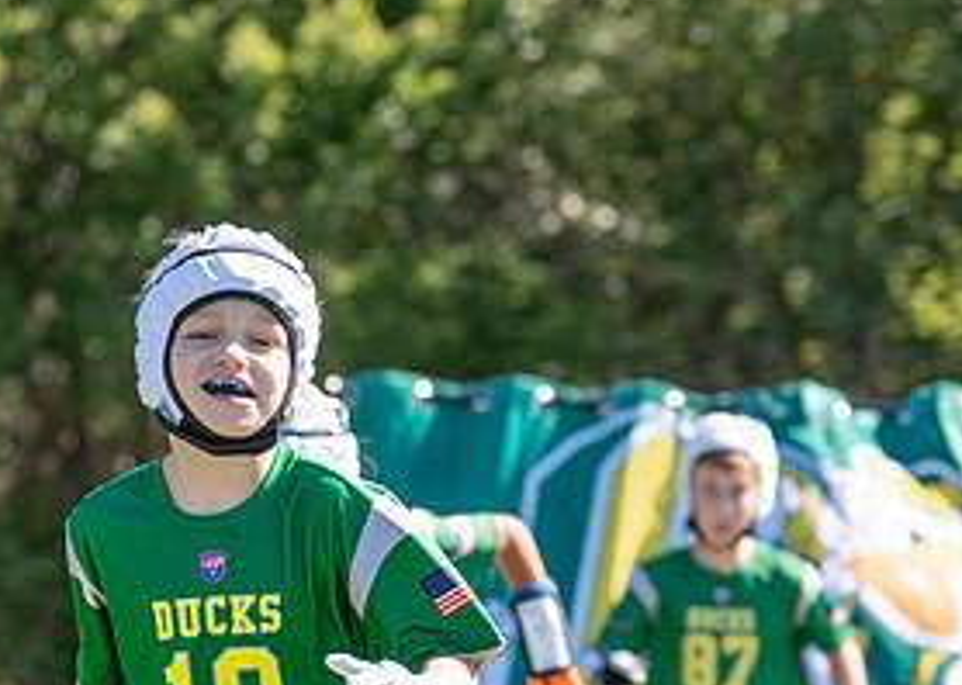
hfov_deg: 12.3
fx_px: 4476
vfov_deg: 8.7
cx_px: 329
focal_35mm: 164
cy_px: 531
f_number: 2.8
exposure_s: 1/1600
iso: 200
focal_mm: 70
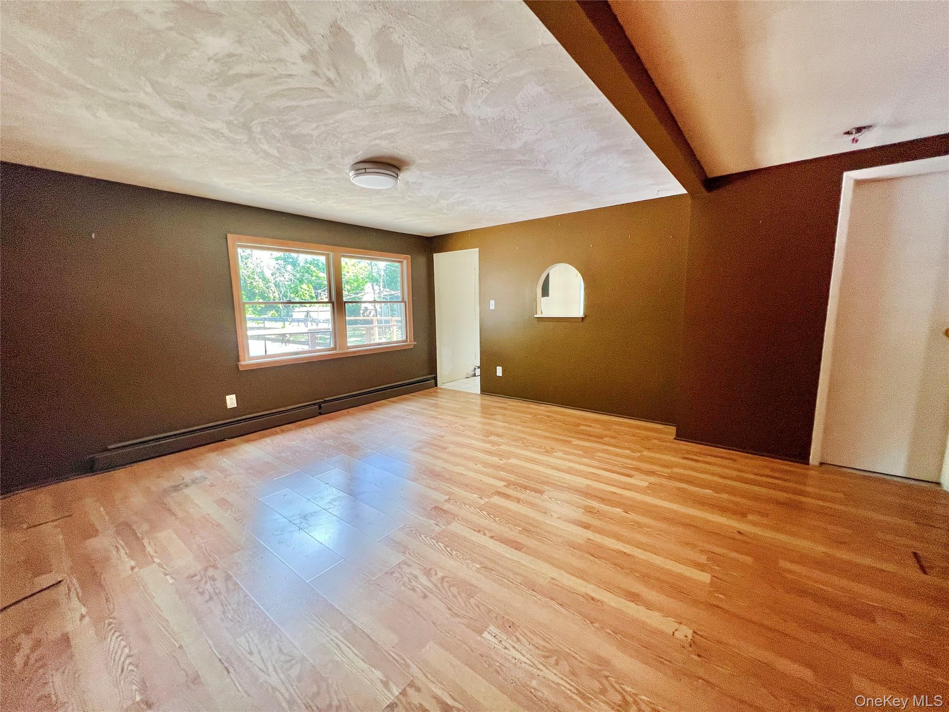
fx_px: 356
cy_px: 356
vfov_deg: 89.9
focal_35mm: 13
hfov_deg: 106.2
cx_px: 474
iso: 250
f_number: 1.8
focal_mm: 1.57
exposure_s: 1/78
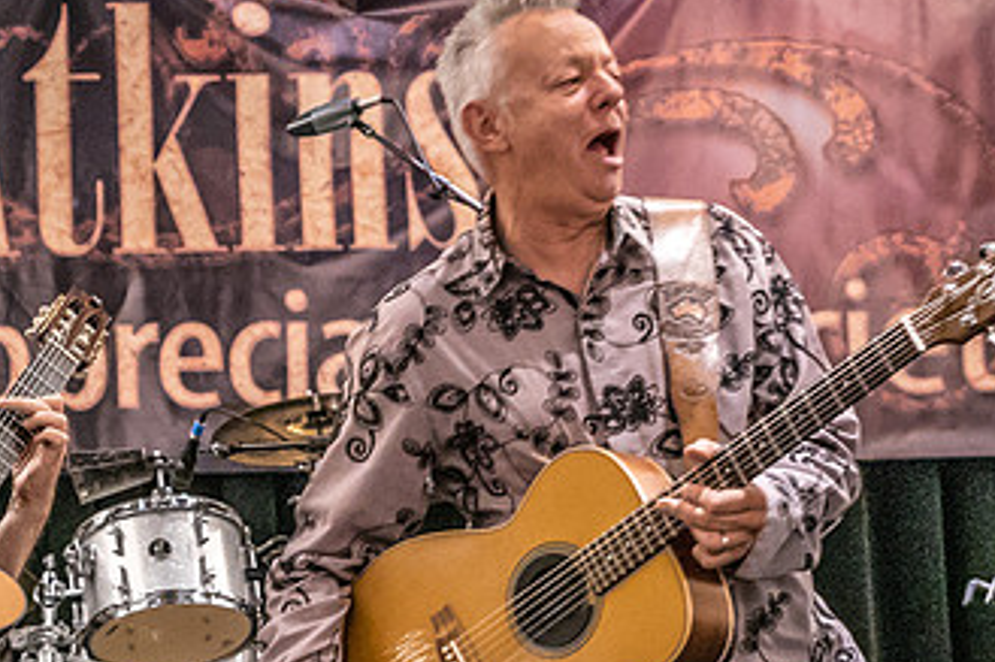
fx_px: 4282
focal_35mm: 155
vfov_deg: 8.8
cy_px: 544
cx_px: 158
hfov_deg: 13.2
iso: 8000
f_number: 5.6
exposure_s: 1/160
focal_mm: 69
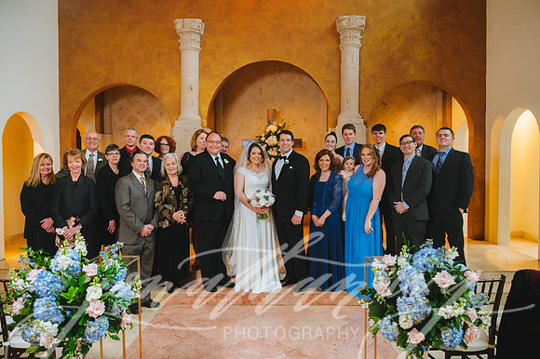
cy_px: 180
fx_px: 405
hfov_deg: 67.4
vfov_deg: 47.9
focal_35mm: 27
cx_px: 270
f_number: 4
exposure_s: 1/200
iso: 4000
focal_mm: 27
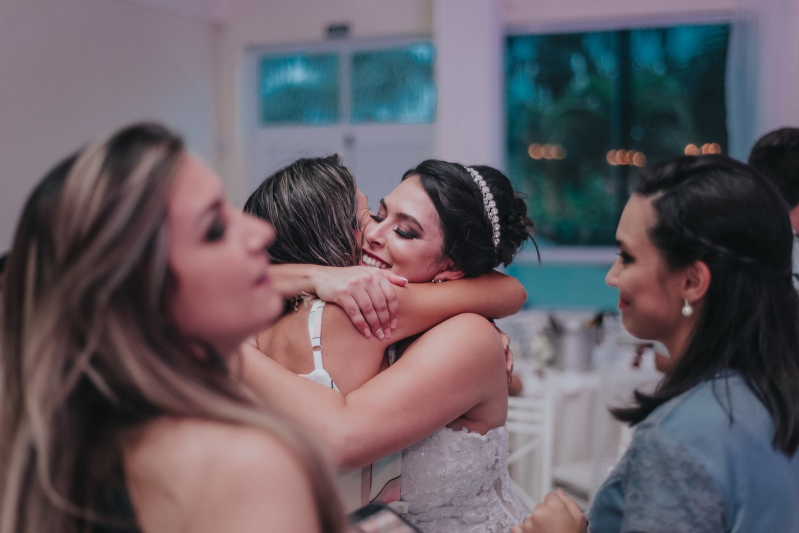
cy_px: 266
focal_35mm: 50
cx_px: 400
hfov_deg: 39.6
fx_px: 1110
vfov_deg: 27.0
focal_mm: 50
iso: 1600
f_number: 1.8
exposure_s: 1/160
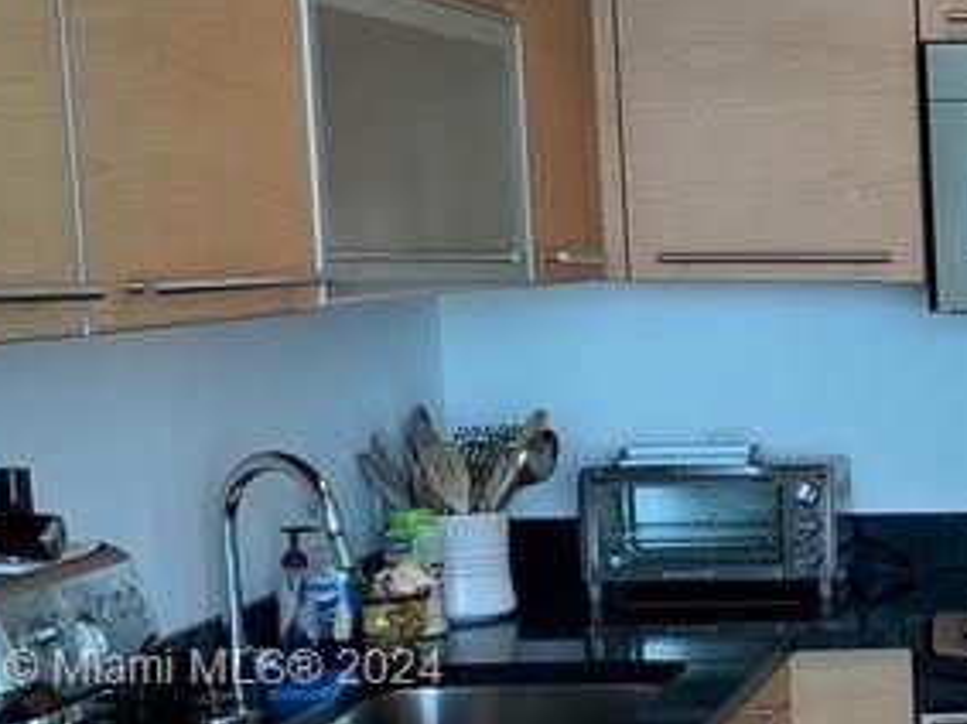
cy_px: 673
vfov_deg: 15.5
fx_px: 2625
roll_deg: +0.3
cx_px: 1483
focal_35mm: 94
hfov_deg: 18.3
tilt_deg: -9.9
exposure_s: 1/120
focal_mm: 4.25
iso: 40
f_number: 1.8
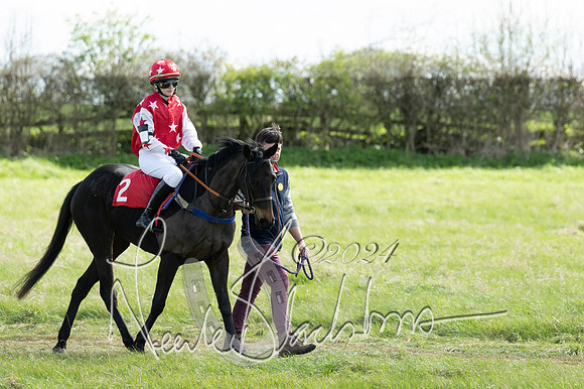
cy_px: 194
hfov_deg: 8.3
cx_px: 292
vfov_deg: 5.6
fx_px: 4004
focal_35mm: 247
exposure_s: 1/1250
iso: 400
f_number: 4
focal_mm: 165
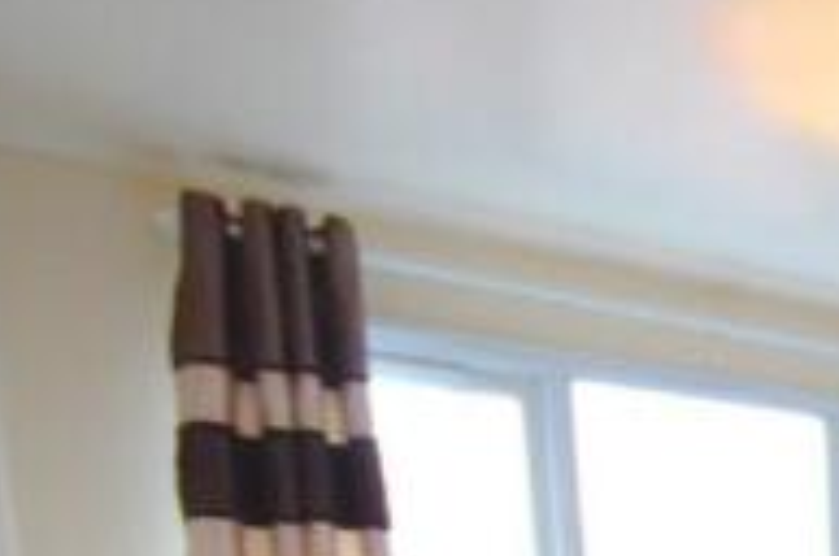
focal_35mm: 51
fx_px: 1187
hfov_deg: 27.3
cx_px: 1252
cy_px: 917
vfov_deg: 20.8
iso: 2800
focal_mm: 10
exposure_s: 1/60
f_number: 4
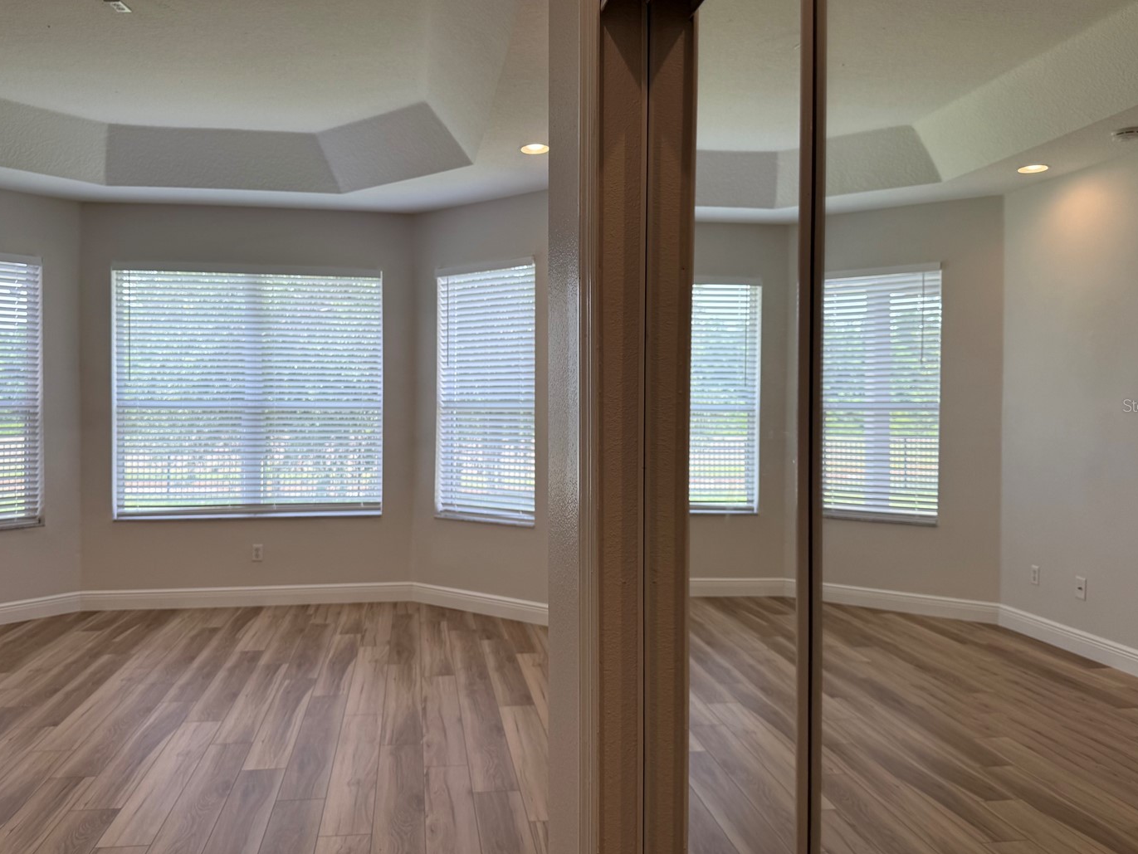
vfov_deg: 49.7
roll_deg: -0.5
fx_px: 921
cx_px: 537
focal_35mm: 28
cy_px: 405
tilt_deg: -0.6
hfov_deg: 63.4
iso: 64
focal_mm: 6.76
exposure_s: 1/208
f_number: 1.78
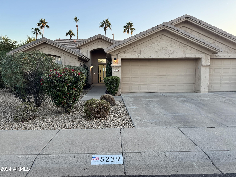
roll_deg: +0.1
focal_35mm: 24
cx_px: 118
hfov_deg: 71.6
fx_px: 164
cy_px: 88
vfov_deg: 56.8
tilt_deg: -5.9
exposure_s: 1/121
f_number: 1.78
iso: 64
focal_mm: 6.76
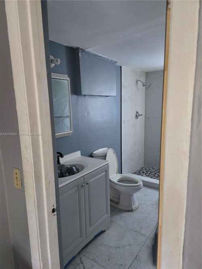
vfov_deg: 73.9
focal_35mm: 23
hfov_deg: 58.9
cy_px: 134
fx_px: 179
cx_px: 101
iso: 1000
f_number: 1.7
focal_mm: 6.3
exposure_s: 1/60
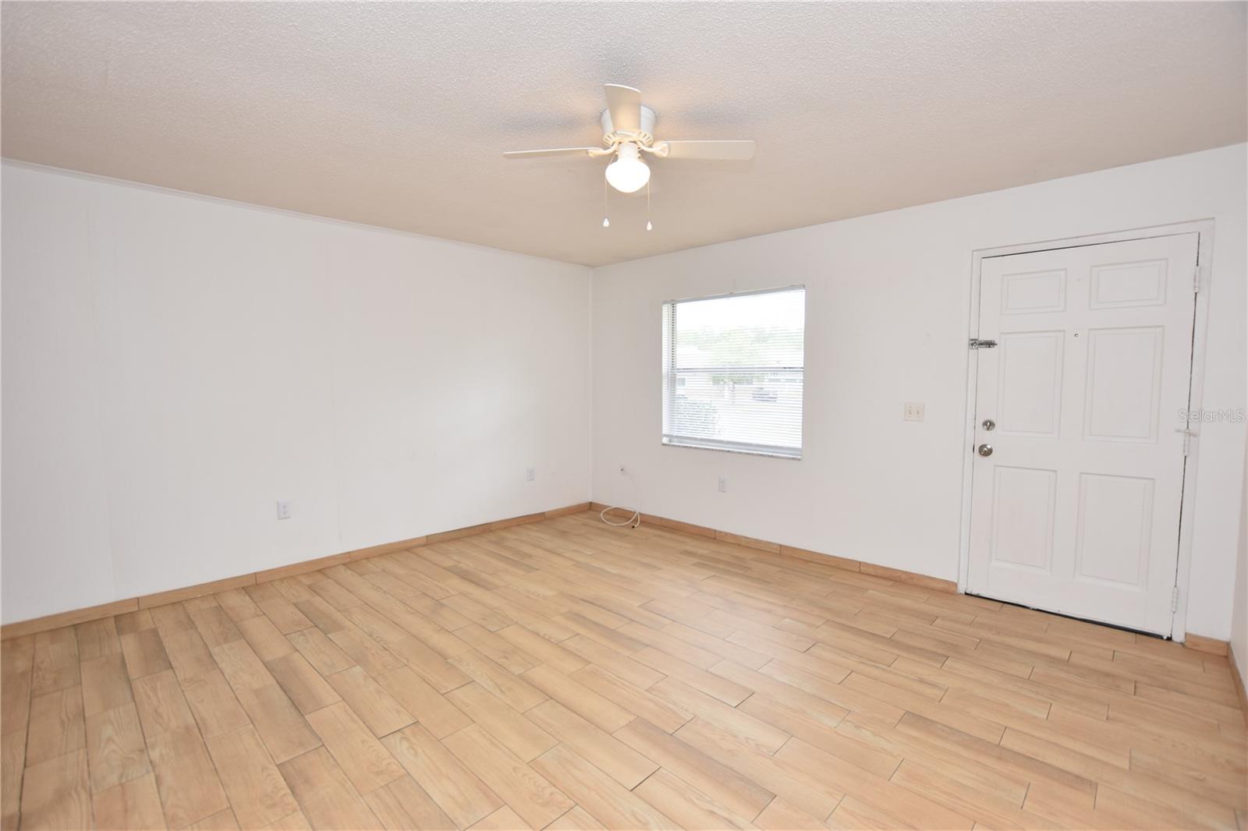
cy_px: 416
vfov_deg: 77.3
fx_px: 520
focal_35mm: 15
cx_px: 624
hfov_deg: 100.4
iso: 200
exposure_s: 1/80
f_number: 4.5
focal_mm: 10
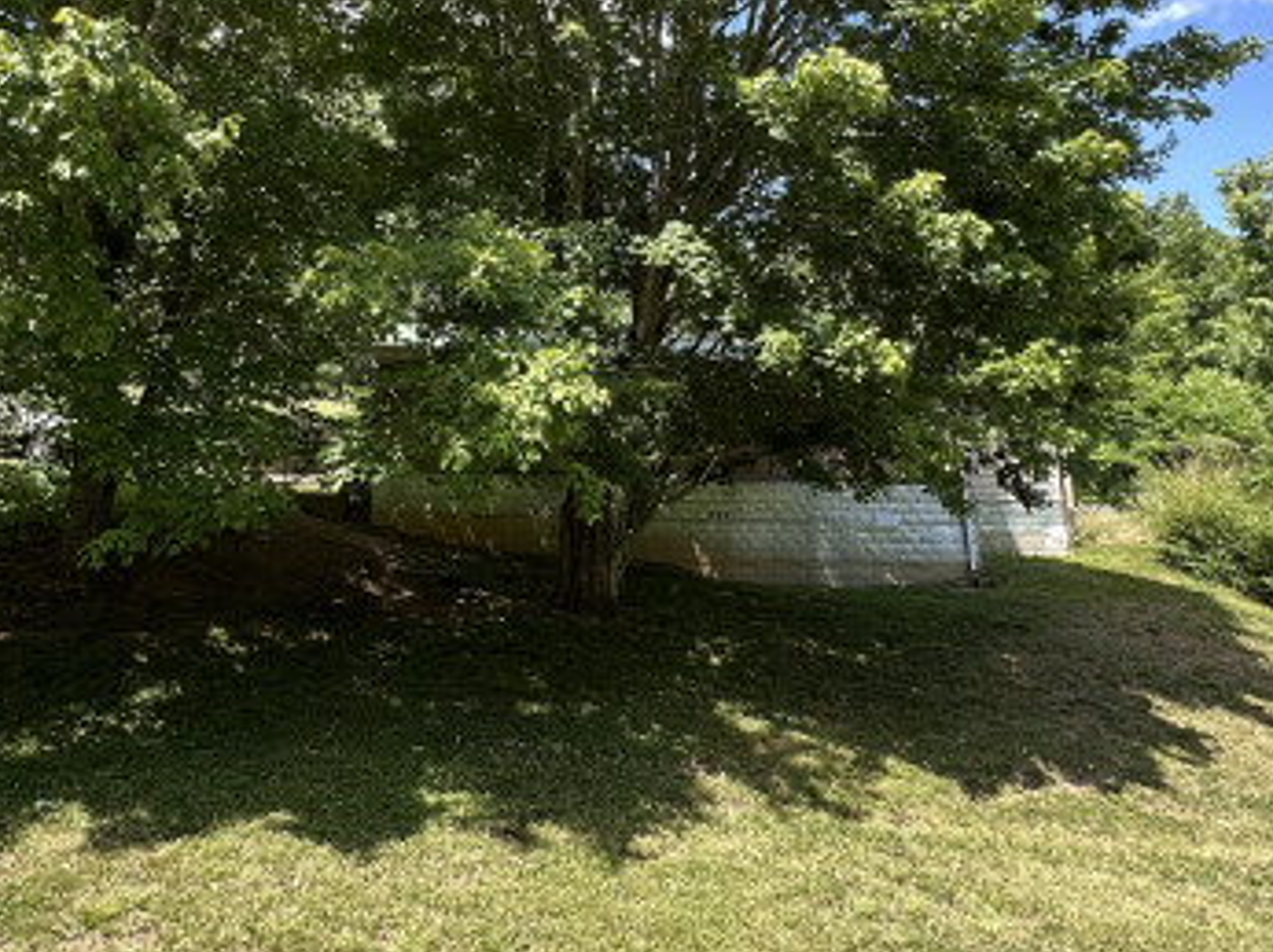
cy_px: 353
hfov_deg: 65.3
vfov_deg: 50.7
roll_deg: -1.1
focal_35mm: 27
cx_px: 605
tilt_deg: +10.2
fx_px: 992
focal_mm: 2.22
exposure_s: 1/222
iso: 40
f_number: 2.2
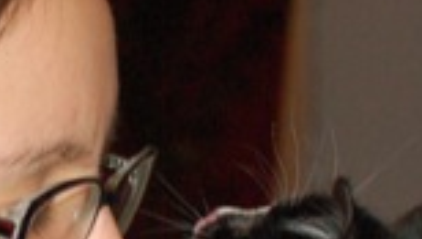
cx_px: -101
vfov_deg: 5.3
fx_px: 2556
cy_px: 361
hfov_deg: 9.3
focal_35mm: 228
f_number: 5
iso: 1600
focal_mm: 35
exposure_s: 1/60
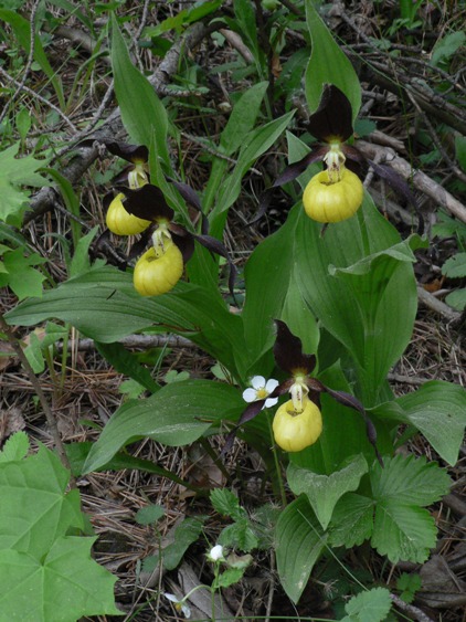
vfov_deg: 24.4
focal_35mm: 80
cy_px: 311
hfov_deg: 18.4
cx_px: 233
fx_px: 1436
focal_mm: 13.4
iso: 200
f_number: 7.1
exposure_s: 1/60
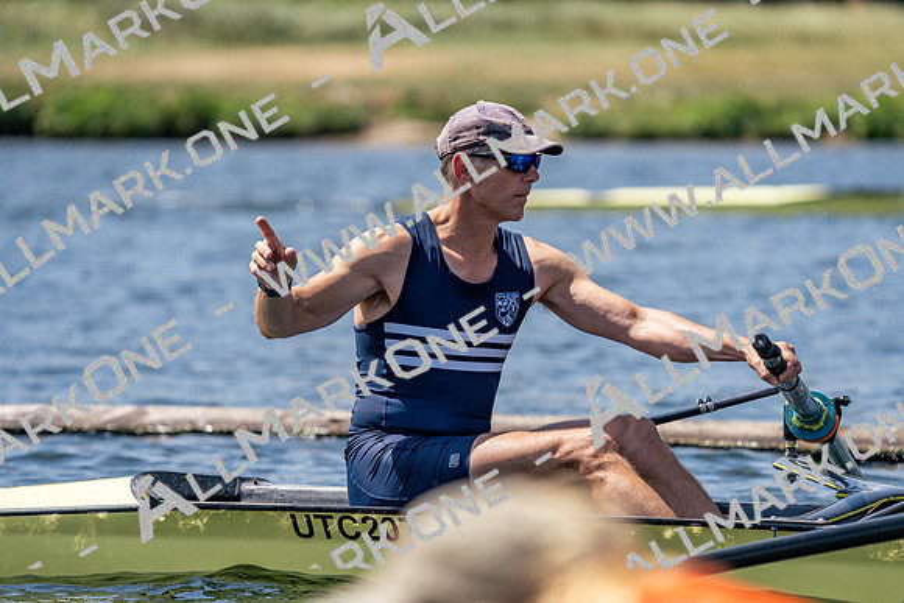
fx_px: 9670
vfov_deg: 3.6
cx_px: 452
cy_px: 302
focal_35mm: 385
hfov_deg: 5.4
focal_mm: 385
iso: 320
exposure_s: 1/2000
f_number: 6.3
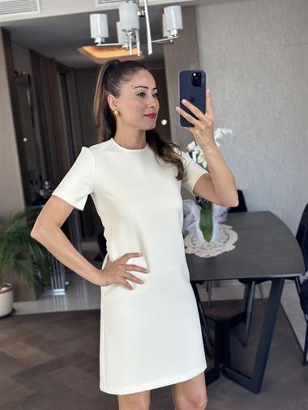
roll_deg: +5.6
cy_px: 205
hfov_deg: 30.3
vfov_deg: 39.6
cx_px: 154
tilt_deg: -14.4
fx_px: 569
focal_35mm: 48
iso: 100
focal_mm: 6.86
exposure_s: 1/121
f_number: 1.78
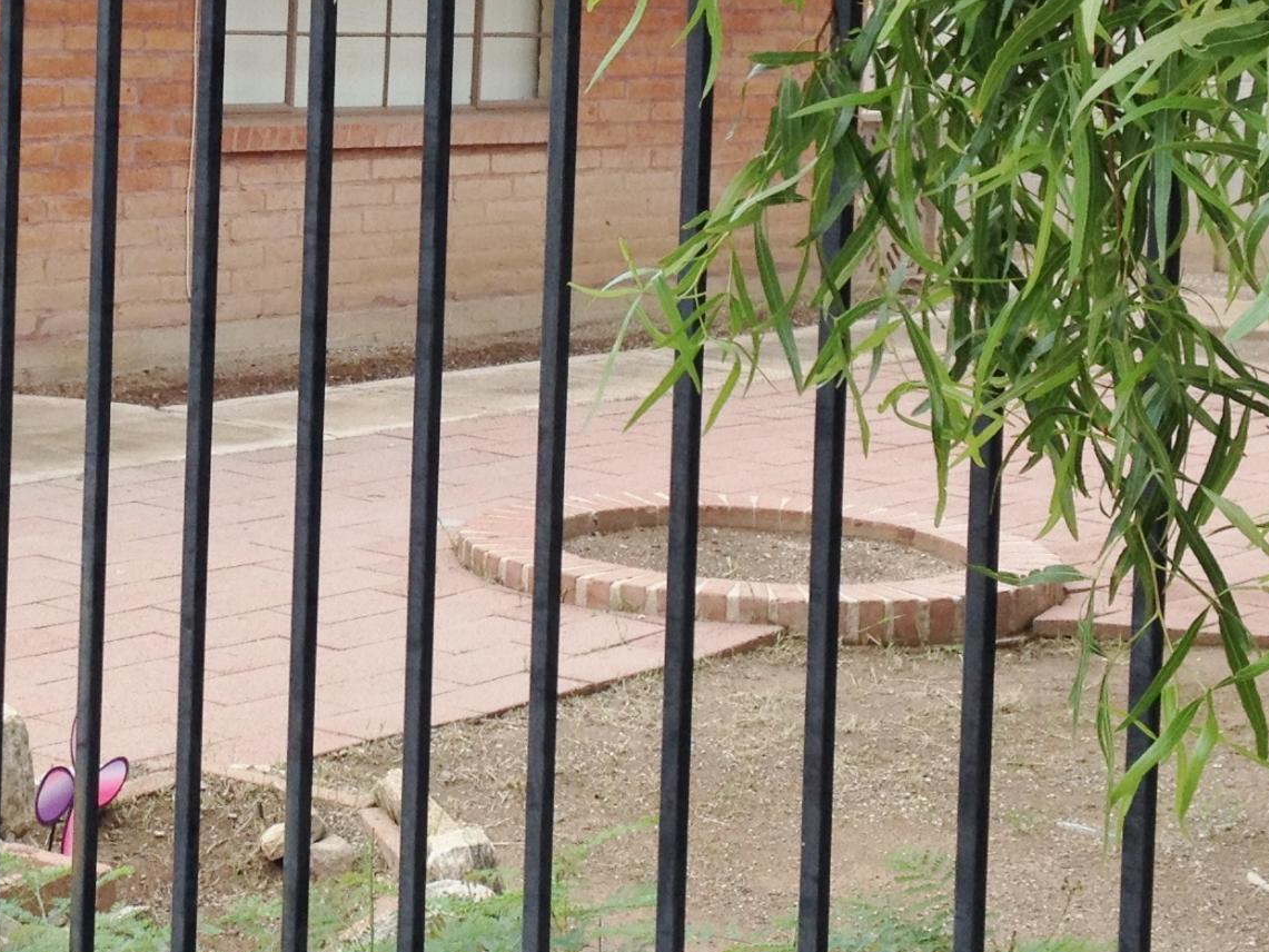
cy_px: 173
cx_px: 249
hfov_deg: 21.0
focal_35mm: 92
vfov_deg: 15.9
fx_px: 3373
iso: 50
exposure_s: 1/383
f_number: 2.4
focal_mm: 4.28
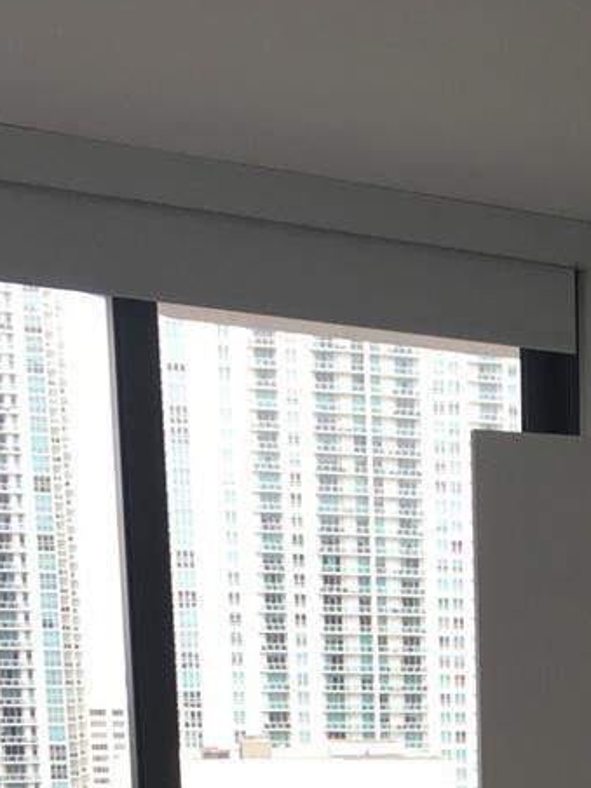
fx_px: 1753
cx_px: 751
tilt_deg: -7.3
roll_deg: +2.6
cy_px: 973
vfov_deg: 23.0
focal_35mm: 77
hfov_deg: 18.0
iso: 32
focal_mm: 4.15
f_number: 2.2
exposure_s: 1/120
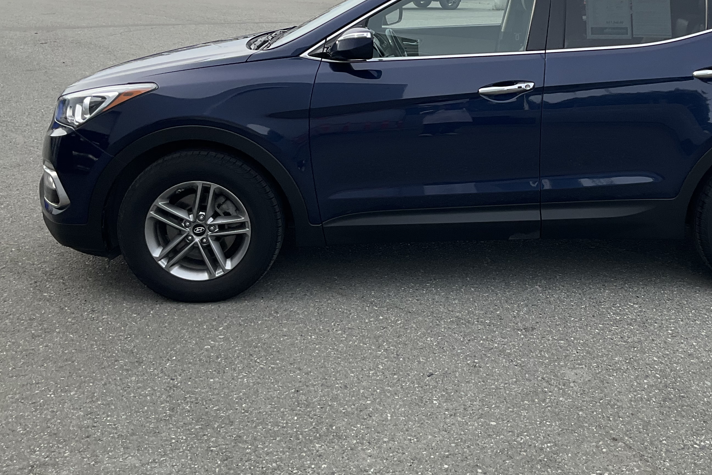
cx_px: 515
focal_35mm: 47
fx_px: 930
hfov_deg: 41.0
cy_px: 94
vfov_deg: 28.0
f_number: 1.8
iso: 25
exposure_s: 1/1144
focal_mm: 3
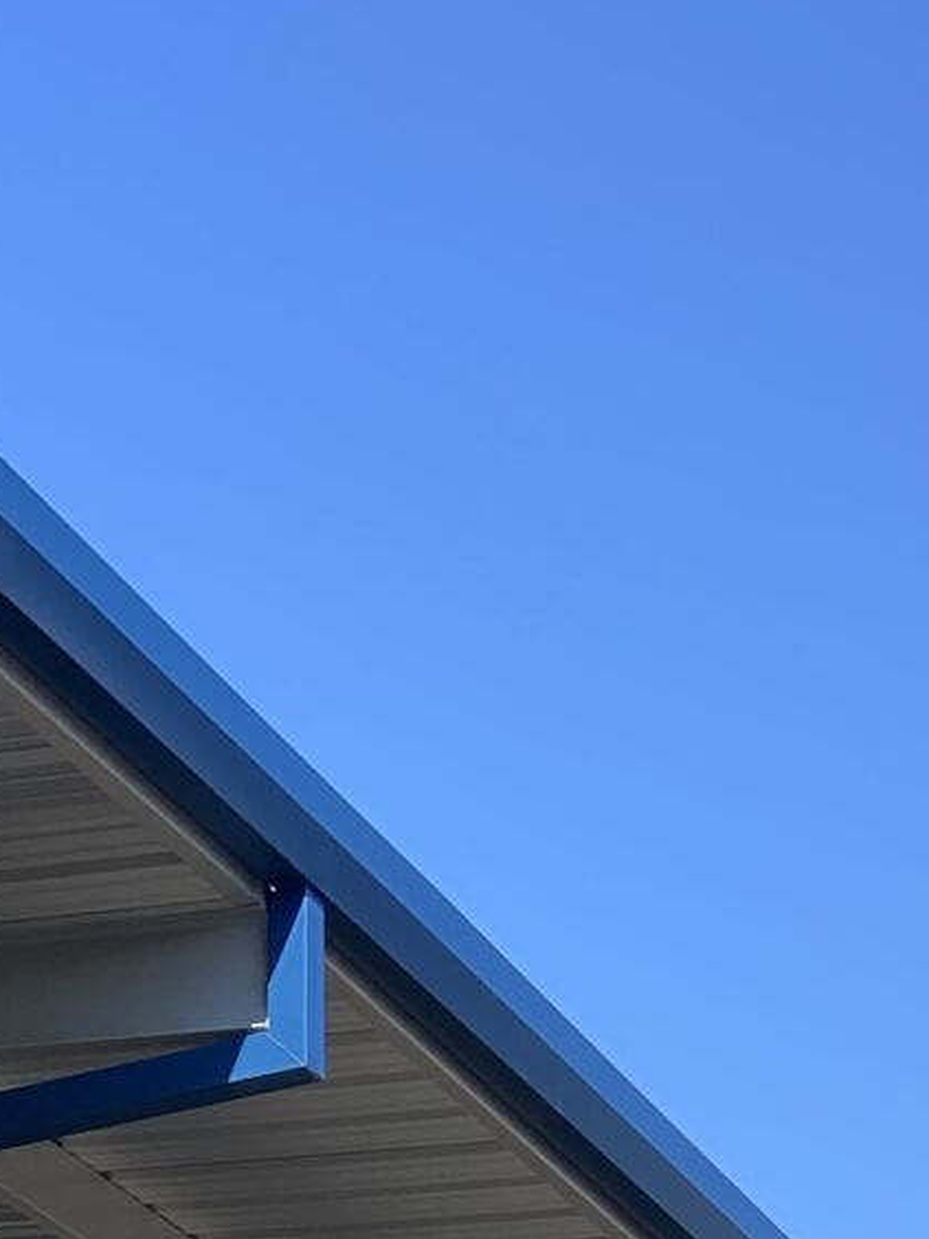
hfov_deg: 12.4
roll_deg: +0.2
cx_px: 20
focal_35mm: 118
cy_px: 2735
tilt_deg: -1.4
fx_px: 4222
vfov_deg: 13.4
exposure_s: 1/1866
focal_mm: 4.25
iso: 32
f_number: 1.8
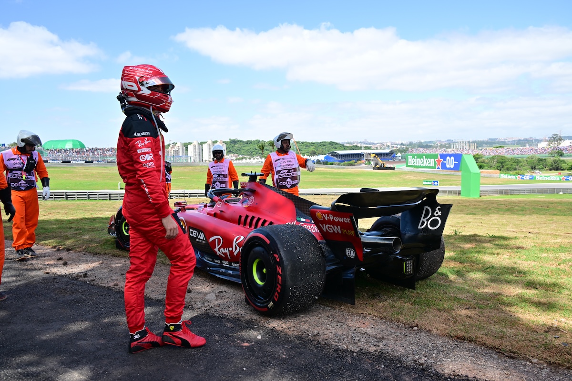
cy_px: 190
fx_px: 469
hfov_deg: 62.8
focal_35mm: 30
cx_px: 286
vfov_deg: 44.3
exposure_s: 1/400
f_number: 6.3
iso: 160
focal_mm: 29.5
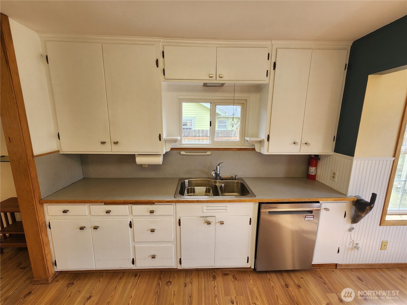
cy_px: 152
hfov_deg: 106.2
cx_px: 204
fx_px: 153
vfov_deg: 89.9
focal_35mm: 13
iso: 64
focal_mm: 2.2
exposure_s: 1/120
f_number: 2.2
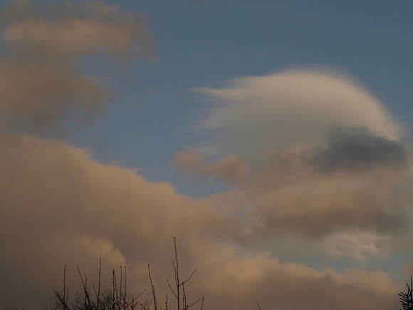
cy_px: 155
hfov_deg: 19.6
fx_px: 1193
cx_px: 206
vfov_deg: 14.8
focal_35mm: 100
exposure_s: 1/250
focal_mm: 50
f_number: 2.8
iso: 100
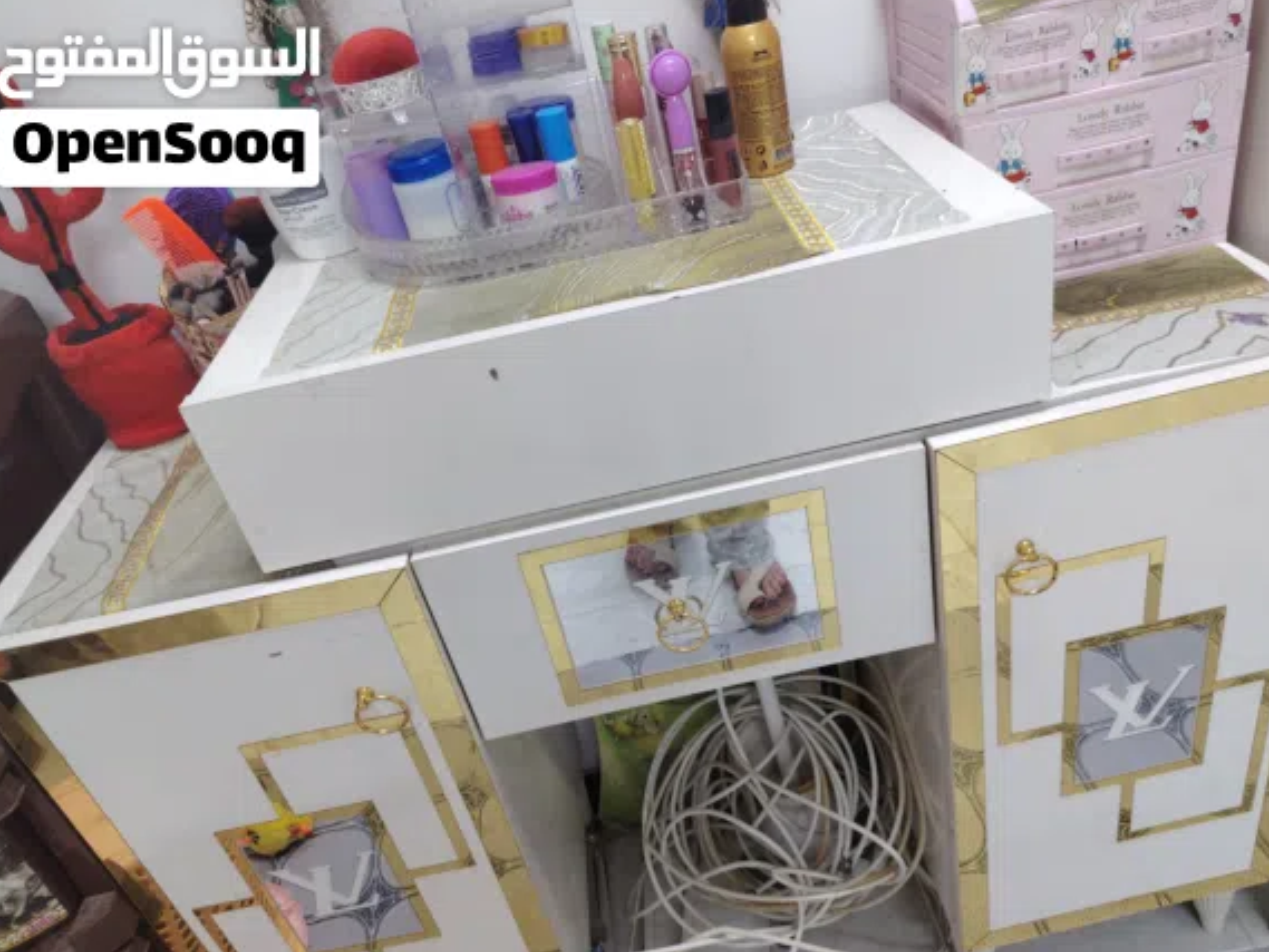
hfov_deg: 65.3
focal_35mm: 27
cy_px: 508
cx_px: 656
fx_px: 990
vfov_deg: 51.3
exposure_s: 1/33.3
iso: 356
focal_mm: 5.25
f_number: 1.75
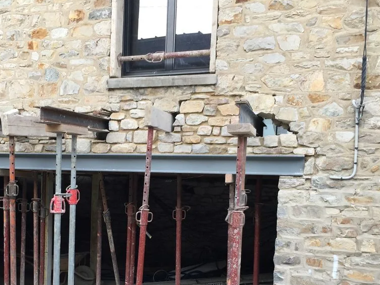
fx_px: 505
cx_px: 134
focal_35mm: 46
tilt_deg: -4.2
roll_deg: -0.5
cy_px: 223
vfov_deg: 30.8
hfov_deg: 40.8
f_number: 2.2
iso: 32
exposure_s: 1/210
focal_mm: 4.15
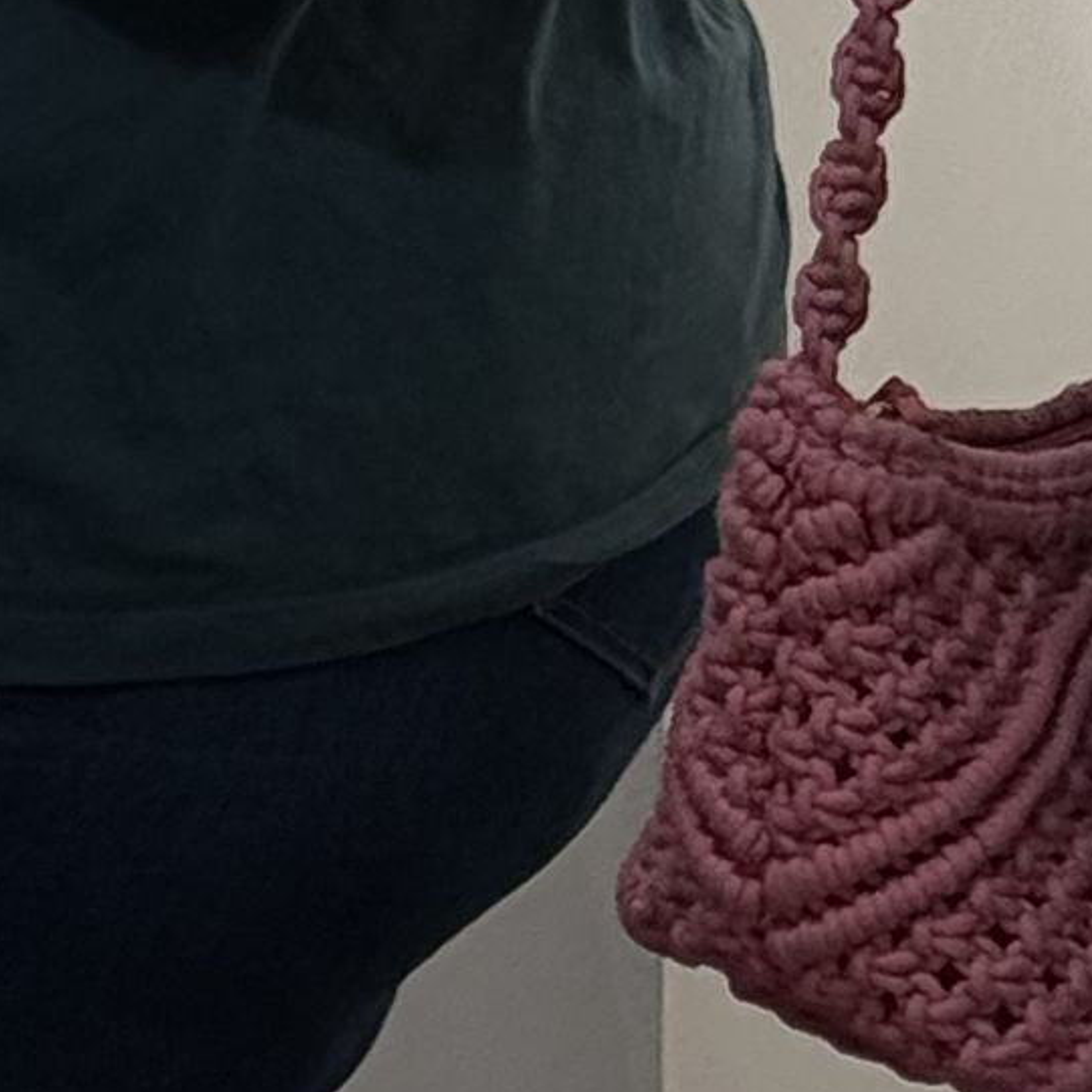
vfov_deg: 5.5
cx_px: -1465
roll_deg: -0.2
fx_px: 11278
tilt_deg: -3.5
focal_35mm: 316
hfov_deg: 5.4
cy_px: -755
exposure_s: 1/368
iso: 100
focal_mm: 6.76
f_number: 1.78
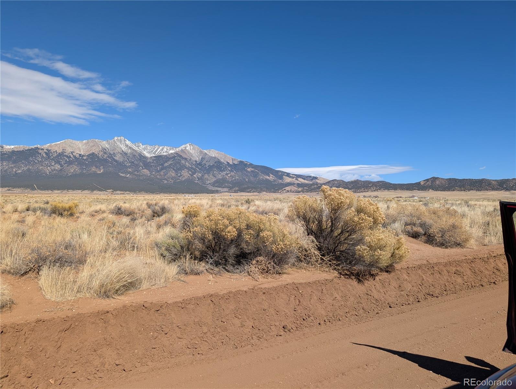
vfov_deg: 56.9
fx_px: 358
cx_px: 258
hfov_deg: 71.5
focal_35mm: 24
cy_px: 194
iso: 23
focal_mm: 6.9
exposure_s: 1/1484
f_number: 1.68
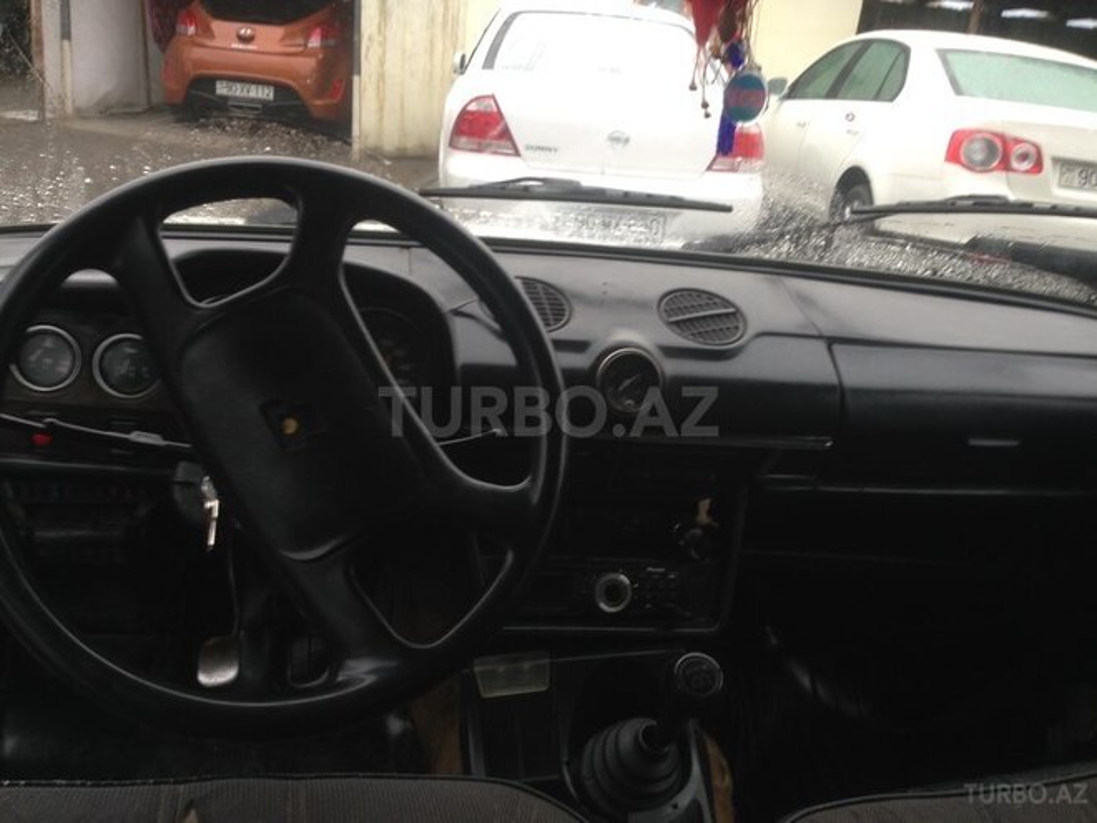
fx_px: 1046
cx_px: 548
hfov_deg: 55.4
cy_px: 412
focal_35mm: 33
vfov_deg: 42.9
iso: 50
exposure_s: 1/30
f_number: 2.4
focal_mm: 4.12
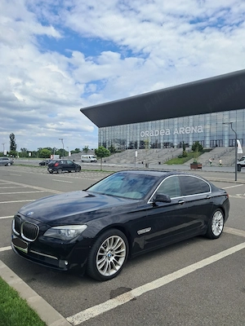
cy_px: 163
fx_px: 255
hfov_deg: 51.4
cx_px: 122
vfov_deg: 65.3
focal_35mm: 27
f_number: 1.8
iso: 50
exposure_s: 1/909
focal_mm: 4
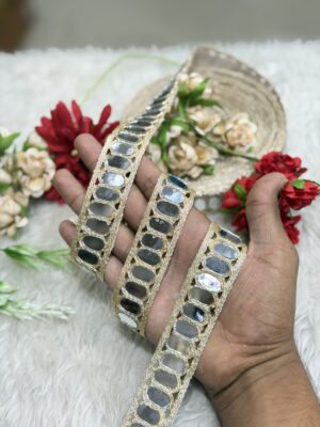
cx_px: 160
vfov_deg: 39.7
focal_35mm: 48
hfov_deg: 30.3
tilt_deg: -50.8
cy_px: 214
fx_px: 592
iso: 50
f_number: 1.78
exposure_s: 1/125
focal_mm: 6.76
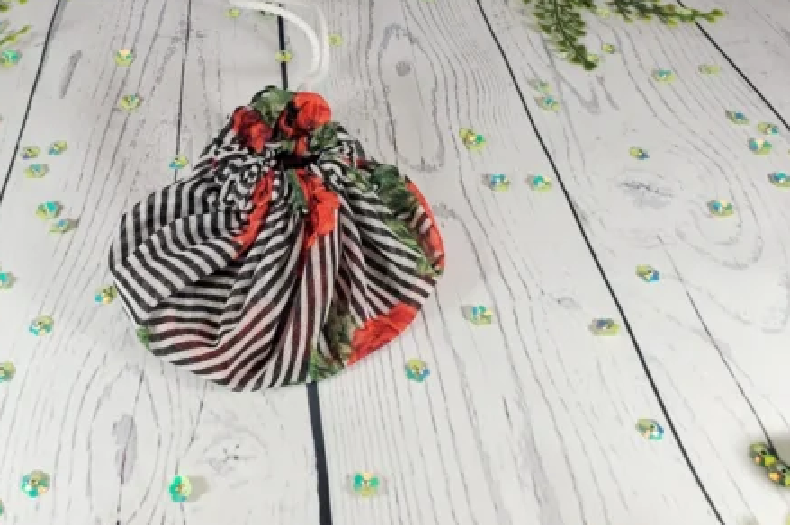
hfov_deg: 51.2
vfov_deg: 35.6
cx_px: 283
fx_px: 811
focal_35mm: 37
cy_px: 180
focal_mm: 4.3
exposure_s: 1/171
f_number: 2.4
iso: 50
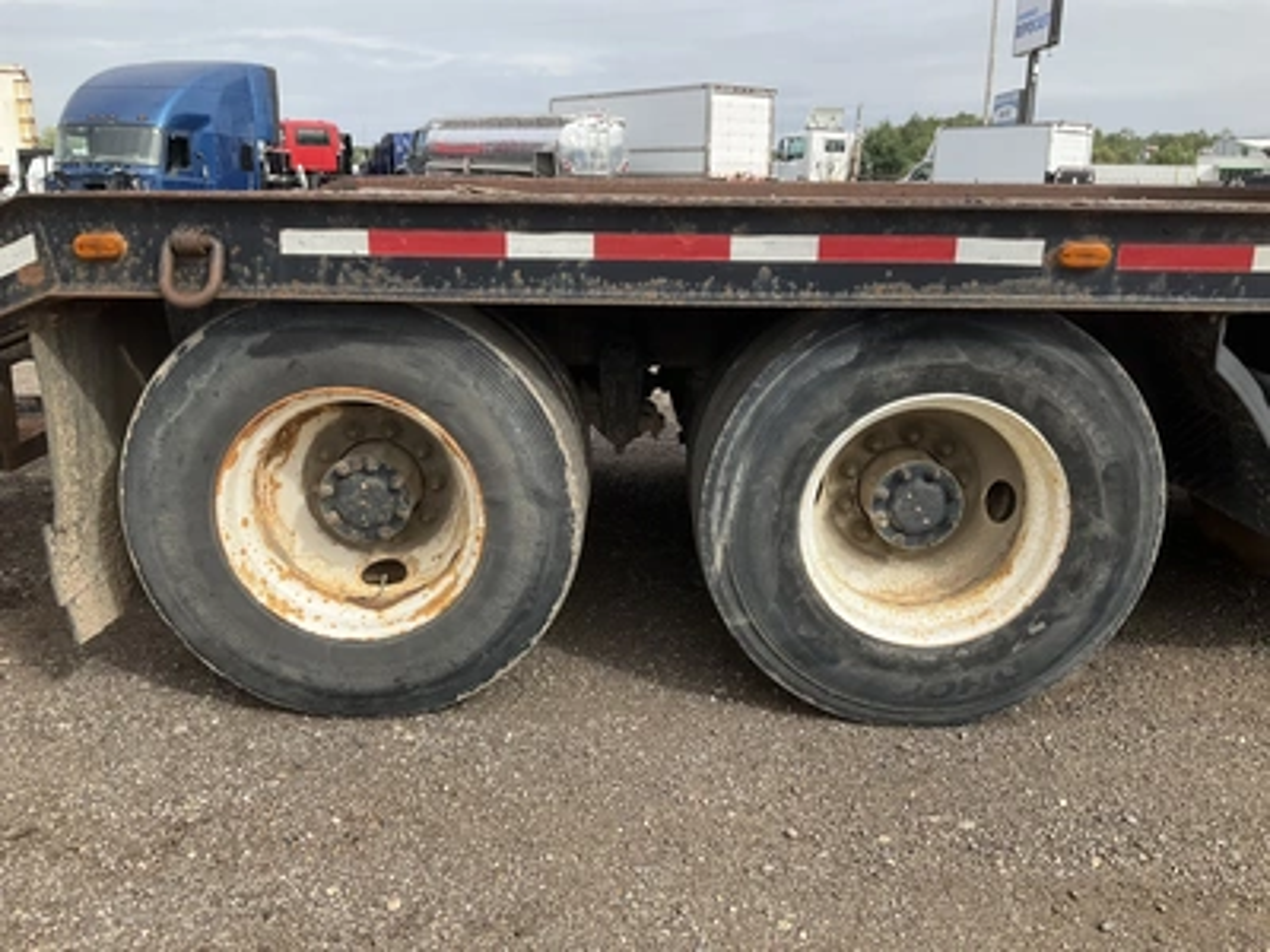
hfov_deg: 61.7
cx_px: 635
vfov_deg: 48.2
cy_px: 476
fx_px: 1064
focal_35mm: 29
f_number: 1.8
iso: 25
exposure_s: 1/1168
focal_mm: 3
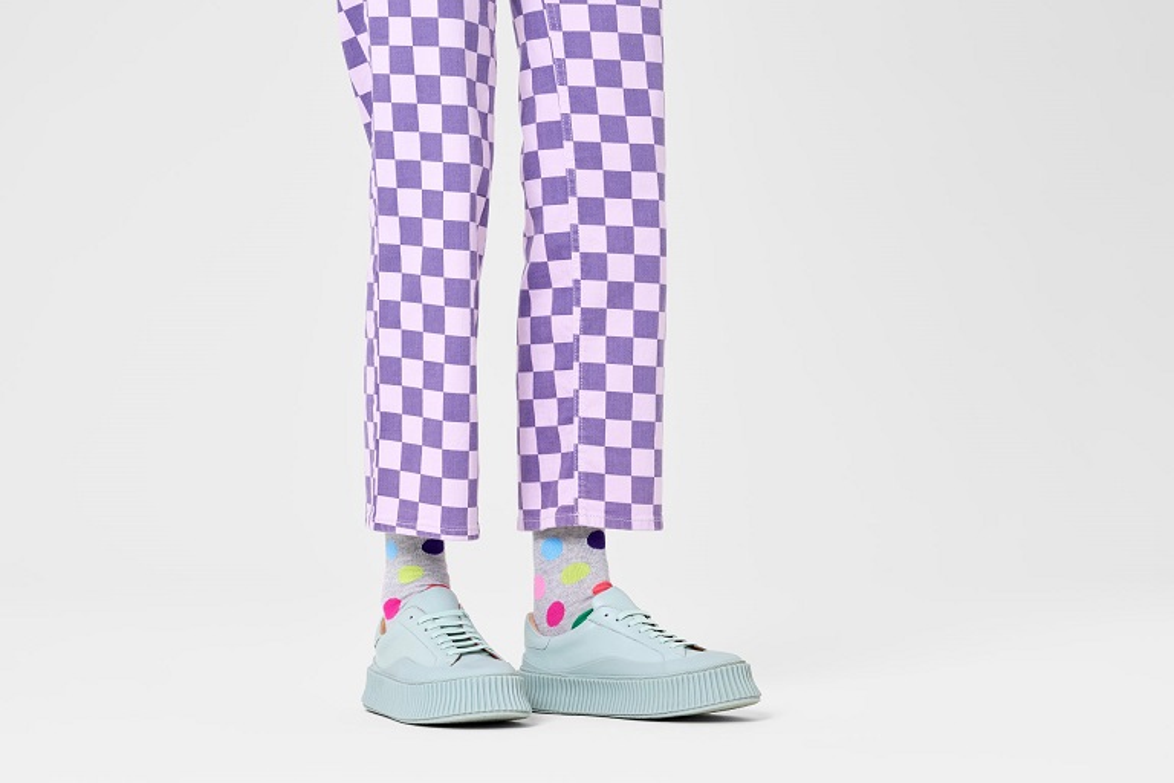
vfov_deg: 13.0
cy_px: 392
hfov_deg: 19.5
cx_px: 587
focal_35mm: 105
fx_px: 3424
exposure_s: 1/125
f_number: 13
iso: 100
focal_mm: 105
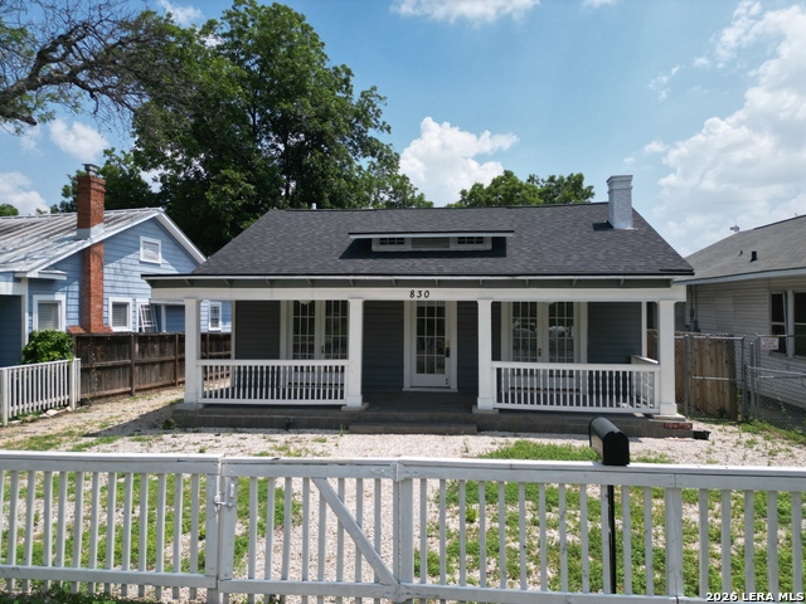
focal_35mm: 24
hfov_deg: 71.6
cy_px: 302
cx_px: 403
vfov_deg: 56.8
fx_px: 559
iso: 140
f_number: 1.7
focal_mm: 6.72
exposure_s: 1/4000
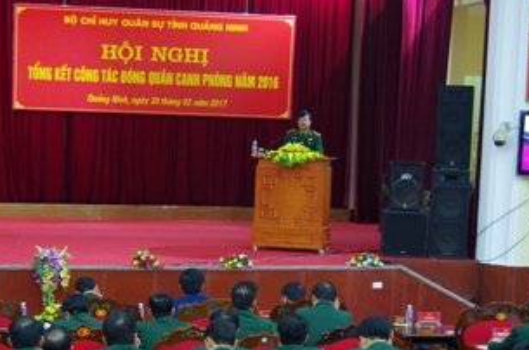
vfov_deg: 15.4
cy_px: 251
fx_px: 1290
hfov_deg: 23.1
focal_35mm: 88
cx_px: 179
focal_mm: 28
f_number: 4
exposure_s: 1/20
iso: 800
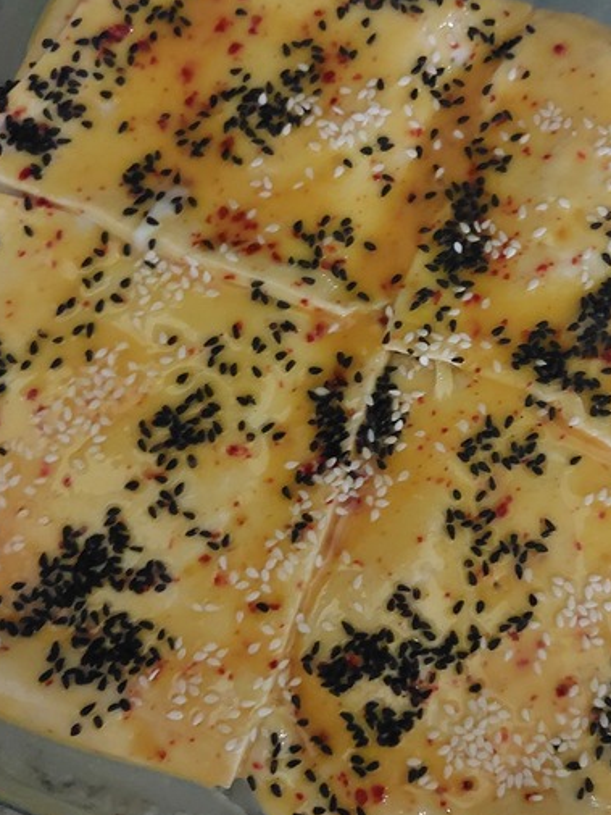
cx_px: 397
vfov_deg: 45.6
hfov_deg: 34.9
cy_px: 337
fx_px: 965
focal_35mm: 41
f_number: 1.8
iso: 1600
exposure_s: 1/14
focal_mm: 4.6
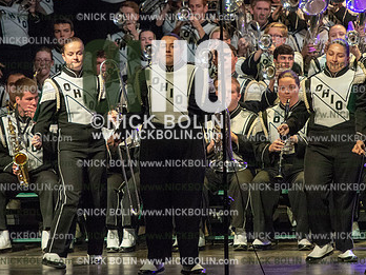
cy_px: 90
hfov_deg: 5.4
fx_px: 3891
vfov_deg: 4.0
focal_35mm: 368
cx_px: 157
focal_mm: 230
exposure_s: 1/400
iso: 8000
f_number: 5.6
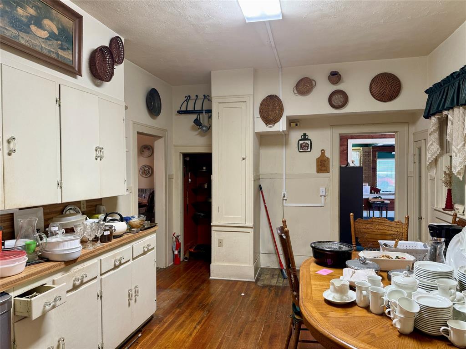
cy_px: 174
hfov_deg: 71.6
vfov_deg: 56.8
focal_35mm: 24
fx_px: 323
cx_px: 233
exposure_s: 1/60
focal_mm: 6.76
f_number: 1.78
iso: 125
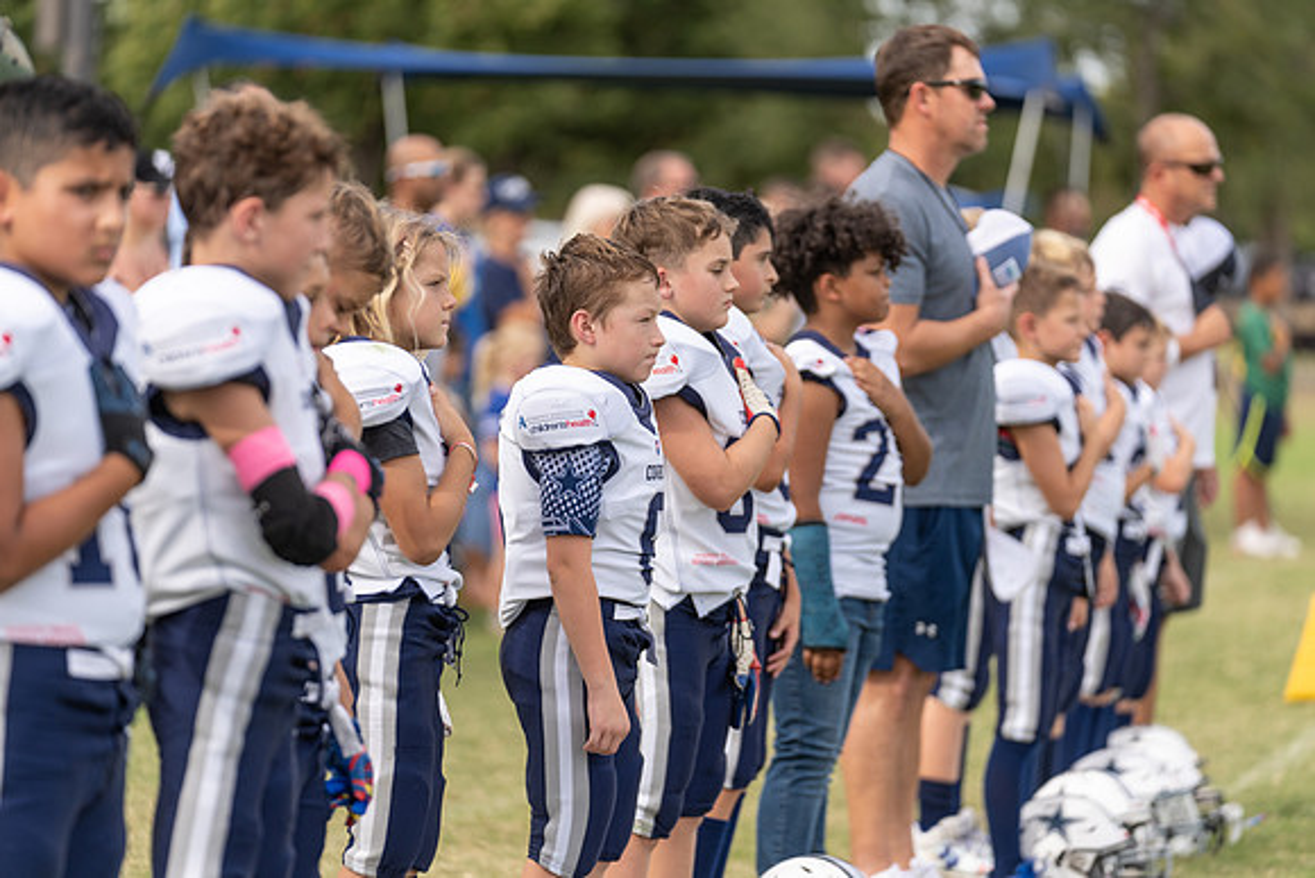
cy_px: 439
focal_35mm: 170
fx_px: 6211
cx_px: 658
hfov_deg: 12.1
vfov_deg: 8.1
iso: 160
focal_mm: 170
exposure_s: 1/1250
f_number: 2.8
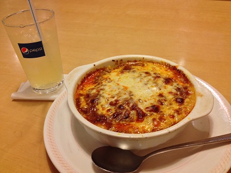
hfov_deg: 52.6
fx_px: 234
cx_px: 116
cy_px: 86
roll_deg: +5.5
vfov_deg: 40.7
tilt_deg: -37.1
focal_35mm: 35
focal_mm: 4.28
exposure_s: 1/20
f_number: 2.4
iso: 125
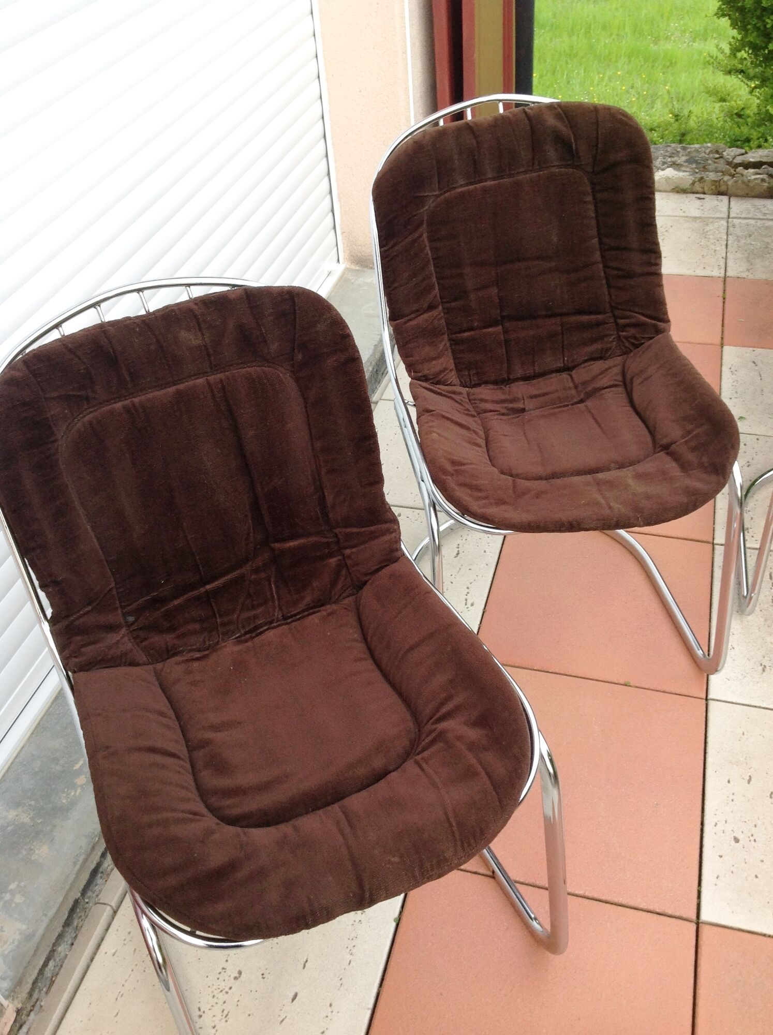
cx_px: 386
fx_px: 1045
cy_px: 518
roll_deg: +6.2
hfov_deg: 40.6
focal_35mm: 35
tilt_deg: -40.0
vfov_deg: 52.7
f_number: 2.4
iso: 100
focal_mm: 4.28
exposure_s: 1/120
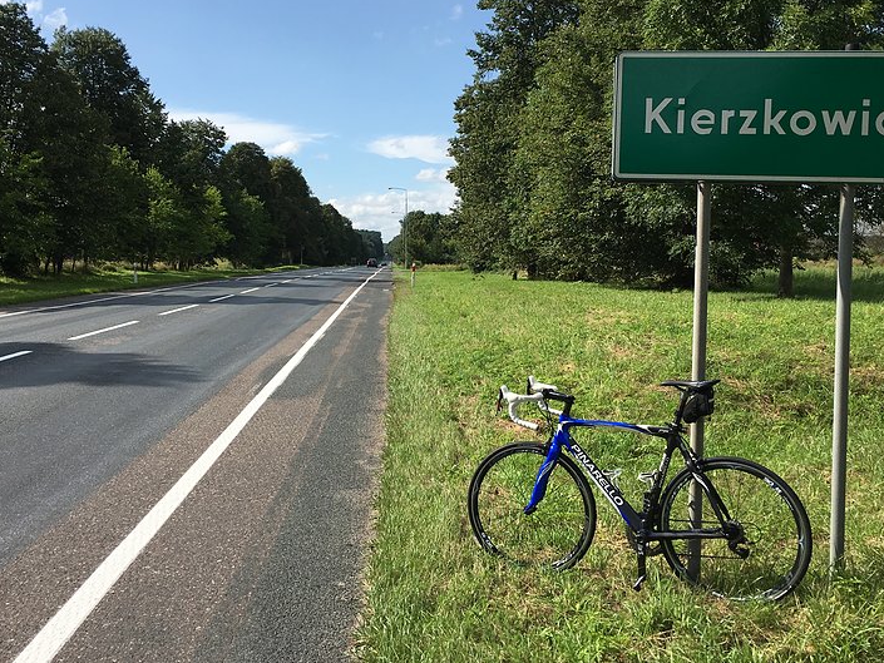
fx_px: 945
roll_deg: -1.5
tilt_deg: -0.4
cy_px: 256
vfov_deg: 38.5
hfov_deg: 50.1
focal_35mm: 37
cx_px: 421
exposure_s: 1/1923
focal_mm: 4.15
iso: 25
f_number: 2.2
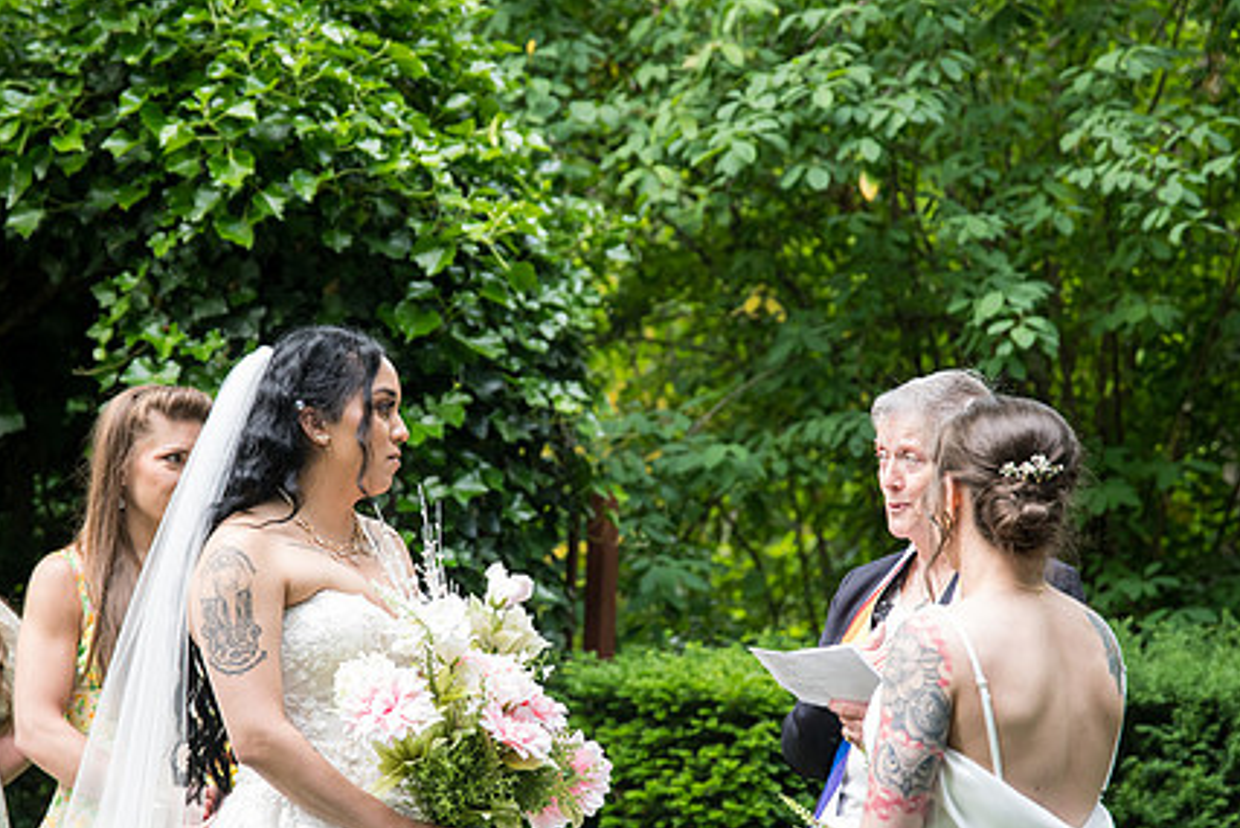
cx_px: 531
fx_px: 3273
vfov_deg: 14.4
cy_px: 536
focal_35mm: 95
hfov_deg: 21.4
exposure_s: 1/400
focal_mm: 70
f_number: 3.2
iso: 1000
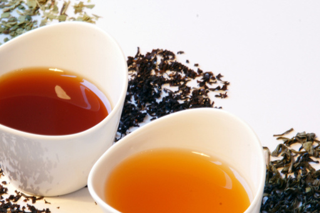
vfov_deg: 5.2
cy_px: 123
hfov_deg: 7.8
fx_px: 2347
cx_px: 100
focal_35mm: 264
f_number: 22
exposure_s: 1.3
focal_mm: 135
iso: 200
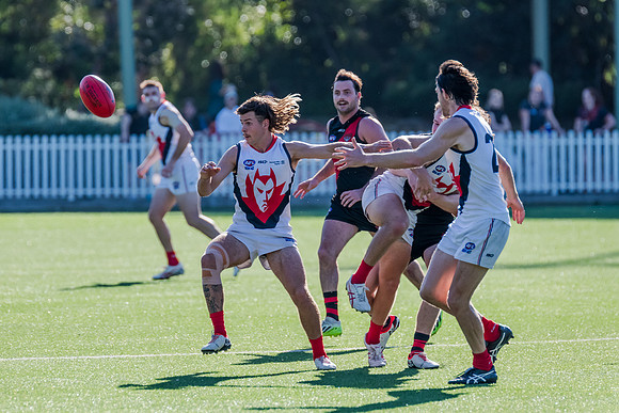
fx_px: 8549
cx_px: 268
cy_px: 175
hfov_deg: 4.1
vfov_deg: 2.8
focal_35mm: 497
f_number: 6.3
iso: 800
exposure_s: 1/1600
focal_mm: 420
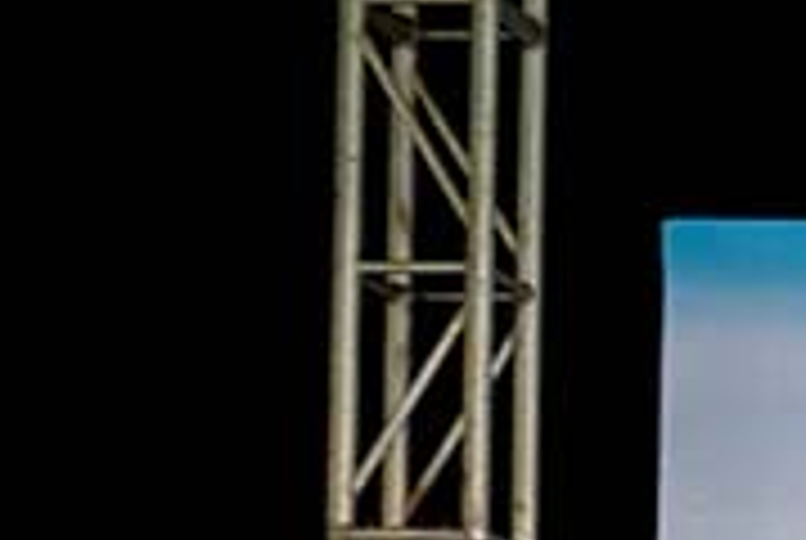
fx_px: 3723
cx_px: 2085
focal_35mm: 166
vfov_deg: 8.1
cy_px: 918
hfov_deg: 10.3
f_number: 4
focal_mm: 31
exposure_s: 1/200
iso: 500
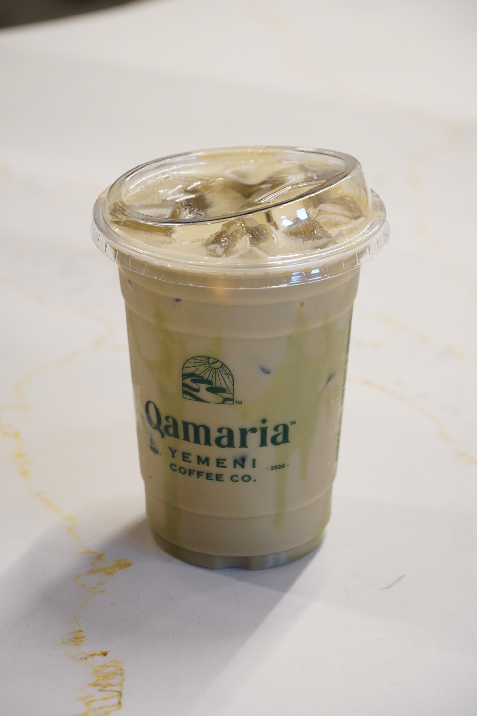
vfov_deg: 17.3
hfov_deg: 11.6
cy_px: 358
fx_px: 2355
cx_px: 238
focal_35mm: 118
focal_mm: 79
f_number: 5.6
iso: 640
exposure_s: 1/50
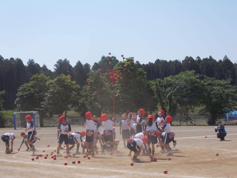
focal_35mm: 67
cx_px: 118
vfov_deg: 21.9
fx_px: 459
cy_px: 90
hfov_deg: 29.0
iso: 80
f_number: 5.3
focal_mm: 11.8
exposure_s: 1/500
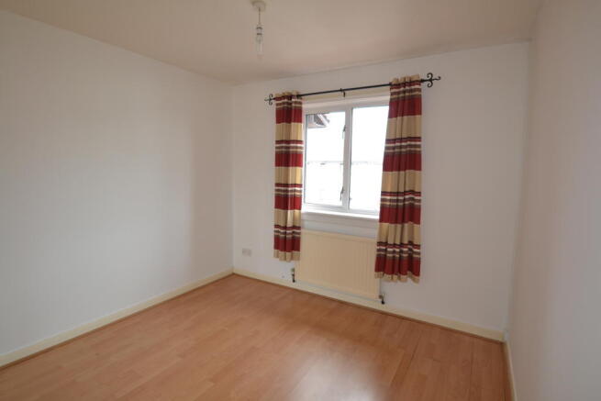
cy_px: 200
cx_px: 300
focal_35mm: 17
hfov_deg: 92.4
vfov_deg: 69.7
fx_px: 288
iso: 500
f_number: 3.5
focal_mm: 11.5
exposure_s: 1/60
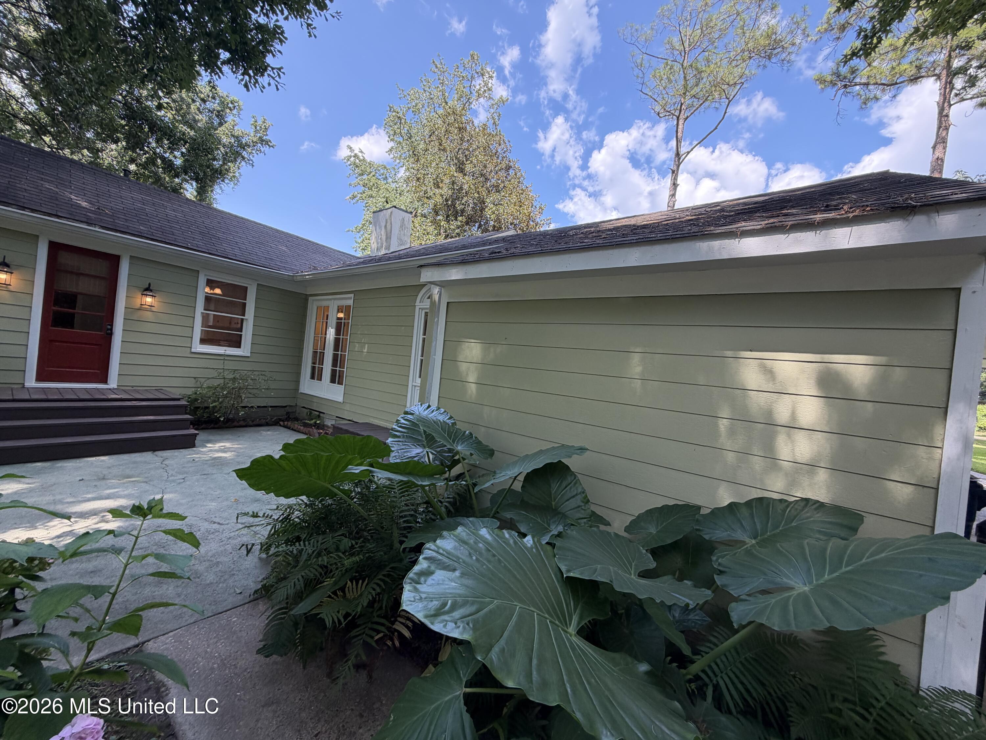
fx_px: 399
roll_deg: -7.7
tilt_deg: +0.2
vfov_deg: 85.7
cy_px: 370
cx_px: 493
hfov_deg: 102.1
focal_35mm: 14
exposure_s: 1/132
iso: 50
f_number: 2.2
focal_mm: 2.22
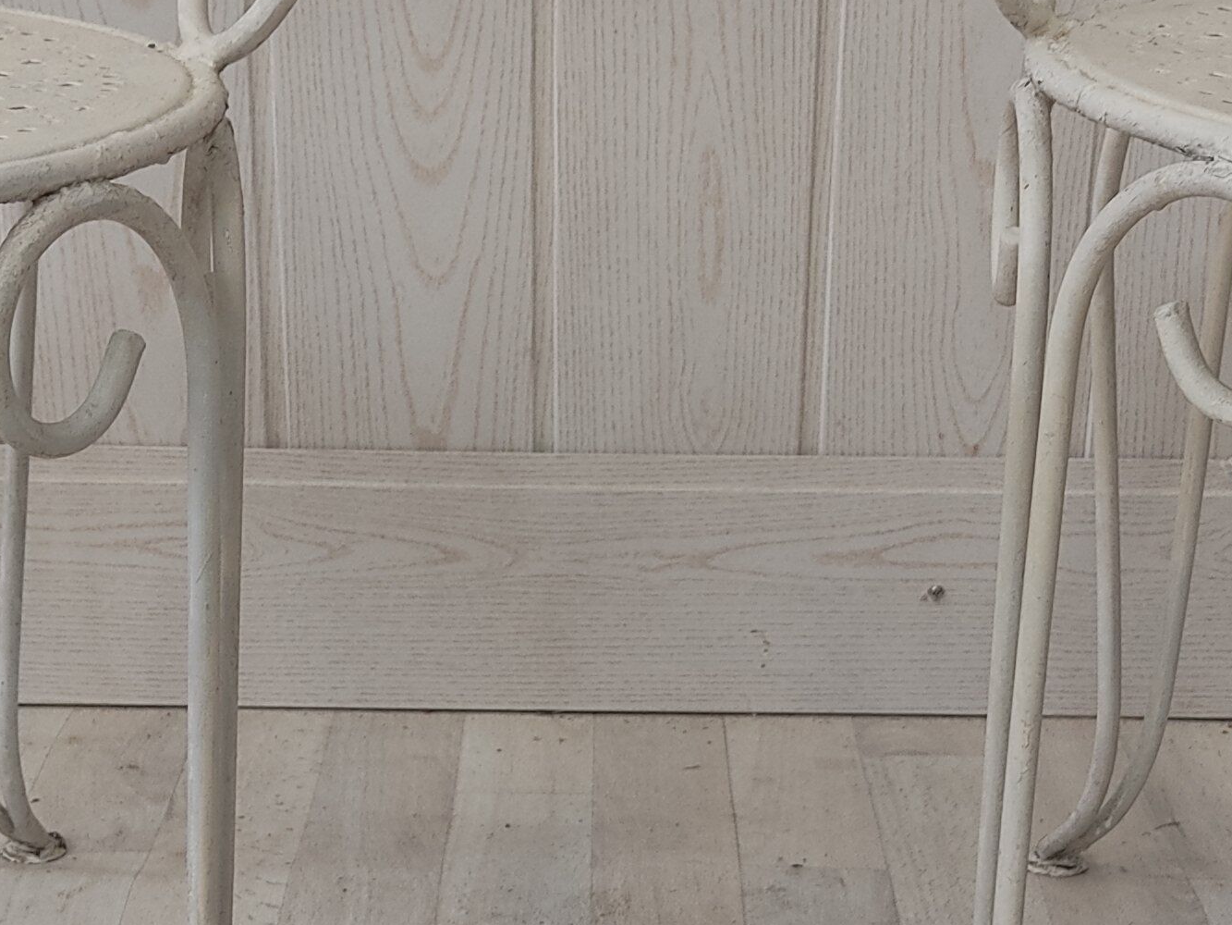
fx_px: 2776
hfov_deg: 25.0
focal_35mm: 78
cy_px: 761
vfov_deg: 18.7
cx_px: 588
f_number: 1.79
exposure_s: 1/33
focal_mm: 4.74
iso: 249
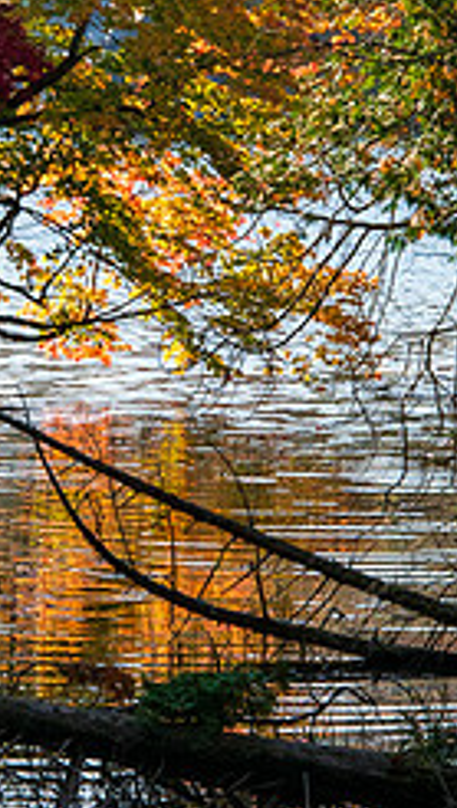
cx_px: 112
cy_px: 322
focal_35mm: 306
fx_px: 6570
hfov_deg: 4.0
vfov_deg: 7.0
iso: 3600
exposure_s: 1/250
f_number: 22
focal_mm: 160
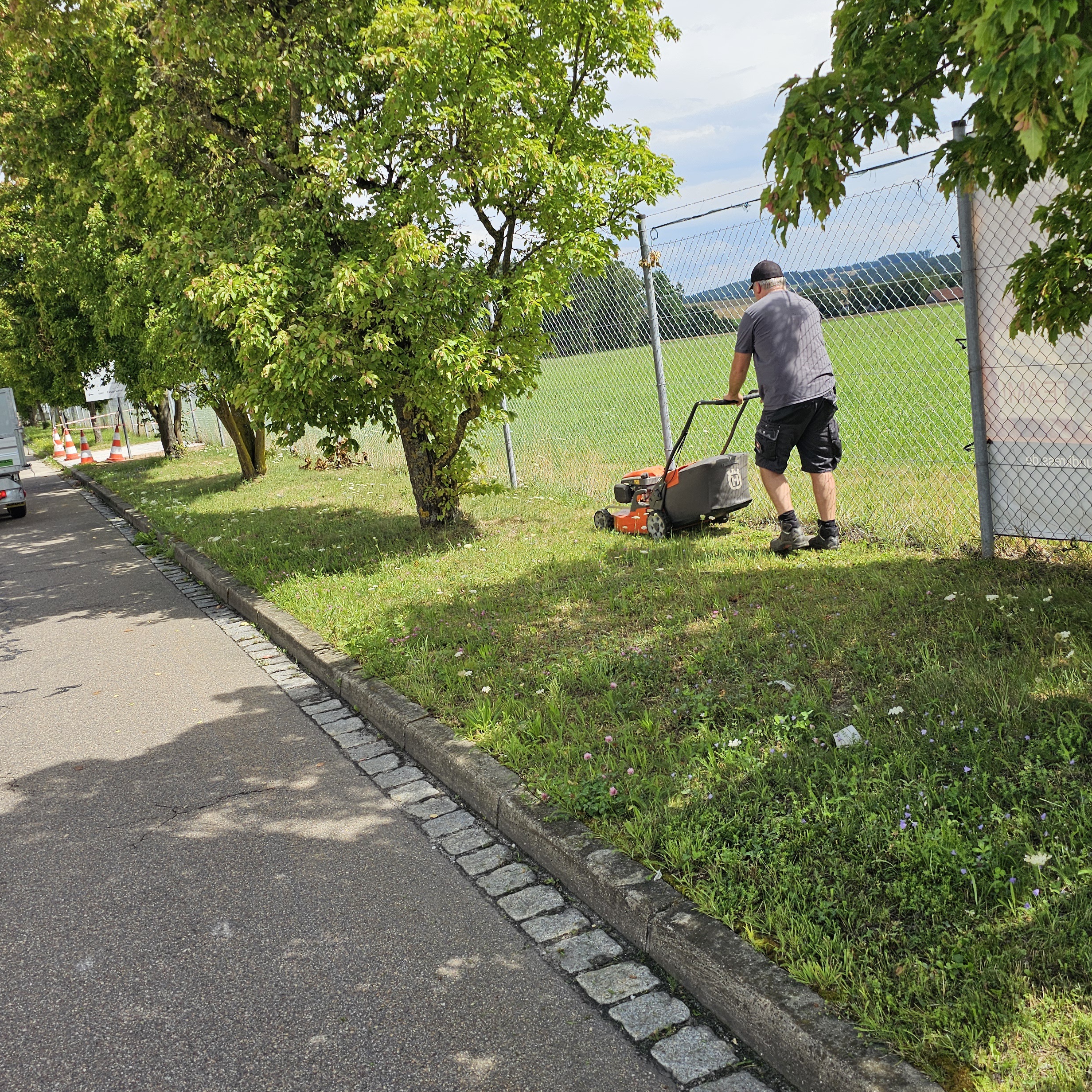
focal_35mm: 33
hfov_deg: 49.7
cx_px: 573
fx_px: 1178
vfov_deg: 49.7
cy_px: 527
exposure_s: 1/667
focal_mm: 6.3
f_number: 1.7
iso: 10
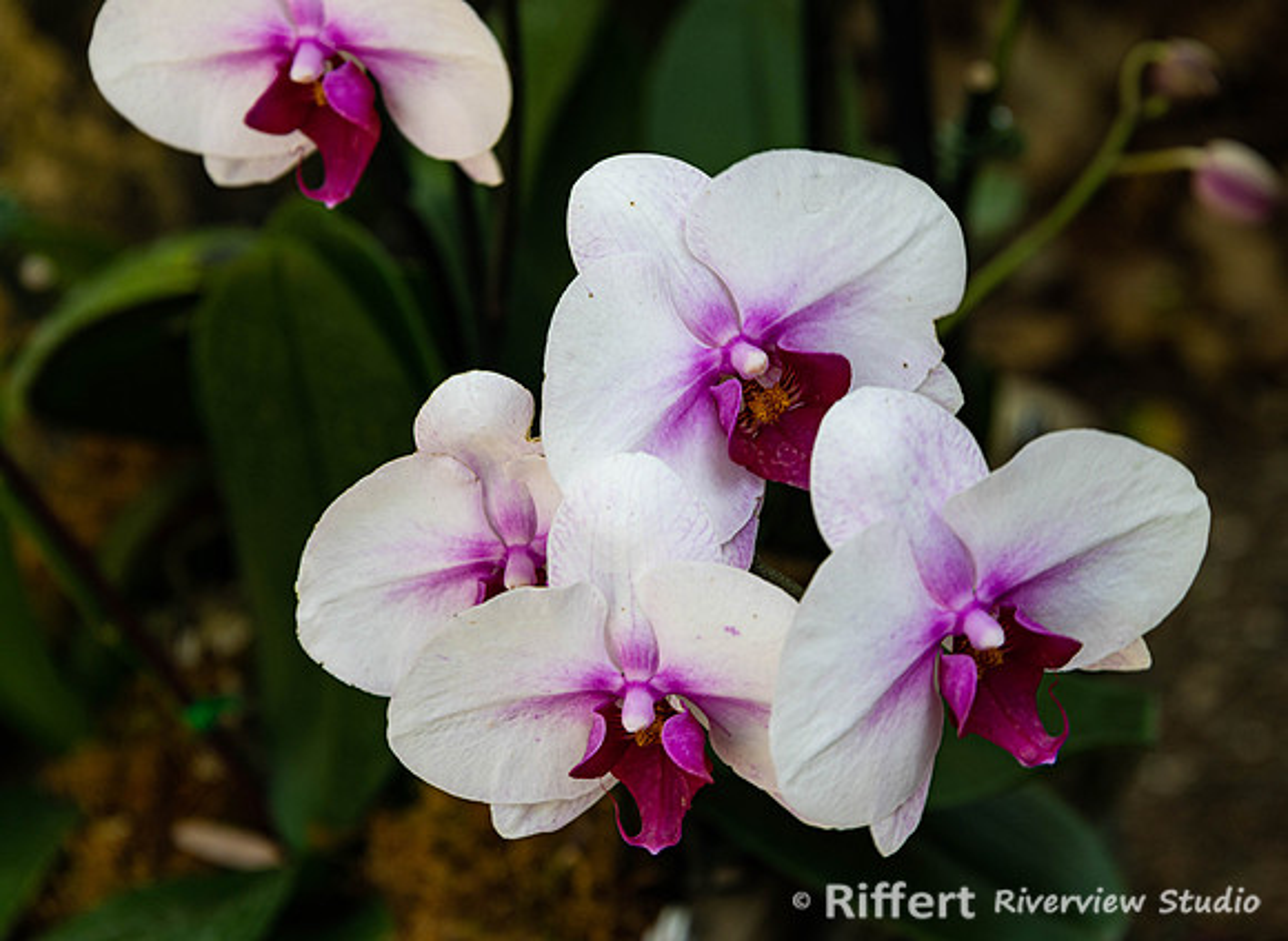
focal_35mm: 178
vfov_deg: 8.2
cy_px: 492
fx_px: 6556
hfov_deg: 11.2
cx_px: 738
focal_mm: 160
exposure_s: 1/160
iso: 250
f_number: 8
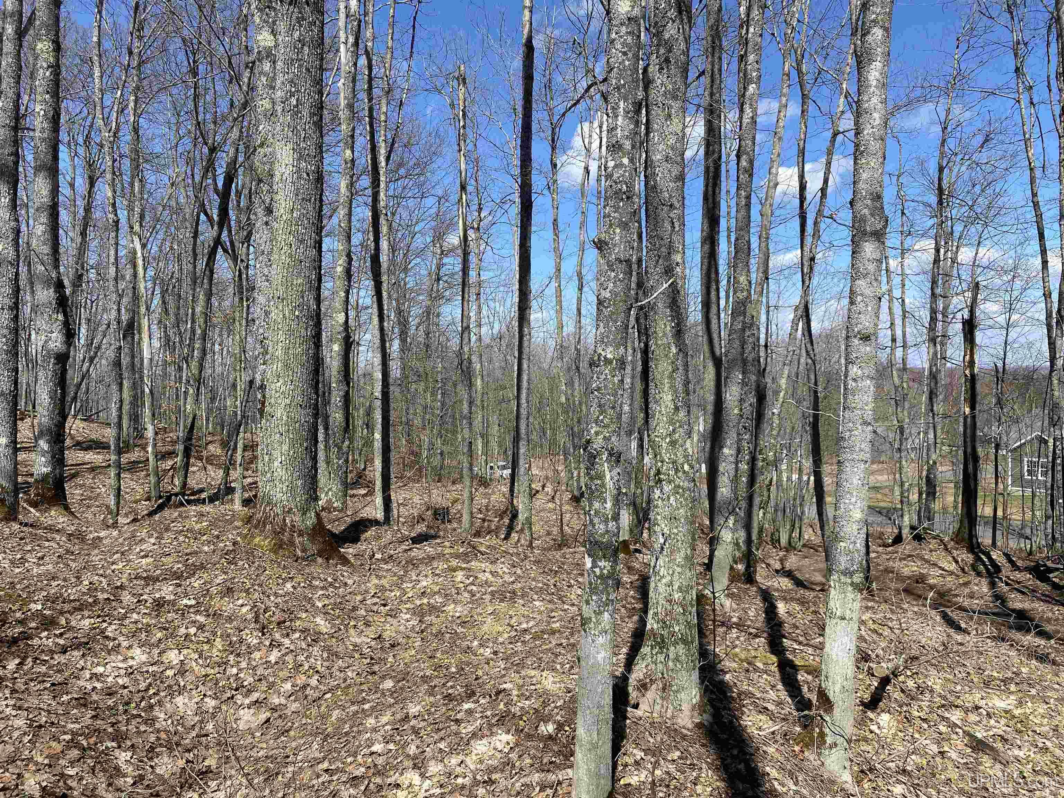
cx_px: 532
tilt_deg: -0.2
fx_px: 799
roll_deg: +1.5
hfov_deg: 67.3
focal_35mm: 26
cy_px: 399
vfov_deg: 53.1
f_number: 1.8
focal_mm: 4.25
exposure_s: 1/2358
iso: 32
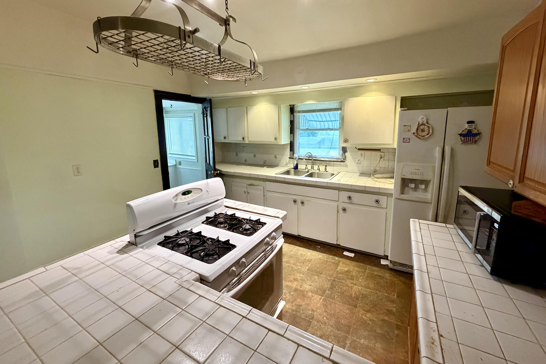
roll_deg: +1.0
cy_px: 163
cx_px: 279
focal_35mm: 15
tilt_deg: -8.0
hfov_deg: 100.4
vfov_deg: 77.1
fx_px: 227
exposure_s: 1/60
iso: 640
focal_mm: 2.22
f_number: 2.2
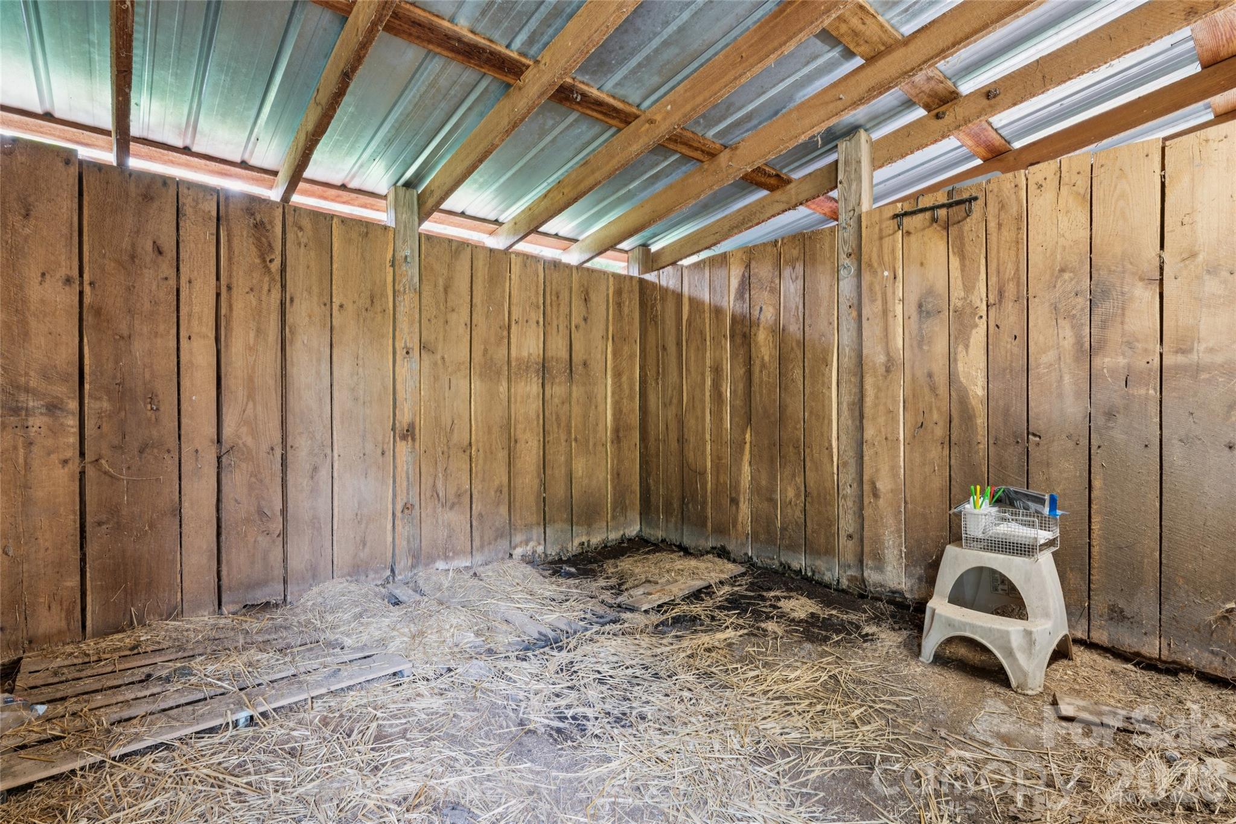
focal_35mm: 17
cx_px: 618
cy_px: 412
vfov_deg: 71.1
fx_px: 577
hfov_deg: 94.0
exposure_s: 5
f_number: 13
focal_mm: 16.8
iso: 100
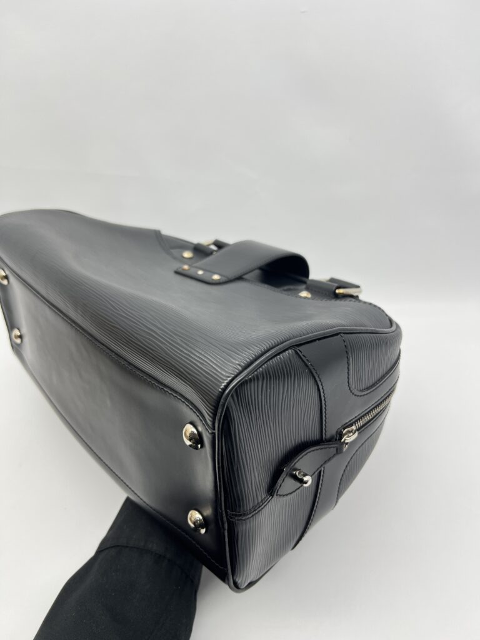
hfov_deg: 53.1
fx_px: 481
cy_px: 320
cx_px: 240
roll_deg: +2.7
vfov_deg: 67.3
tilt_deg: -33.3
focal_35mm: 26
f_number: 1.5
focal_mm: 5.7
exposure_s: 1/106
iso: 32
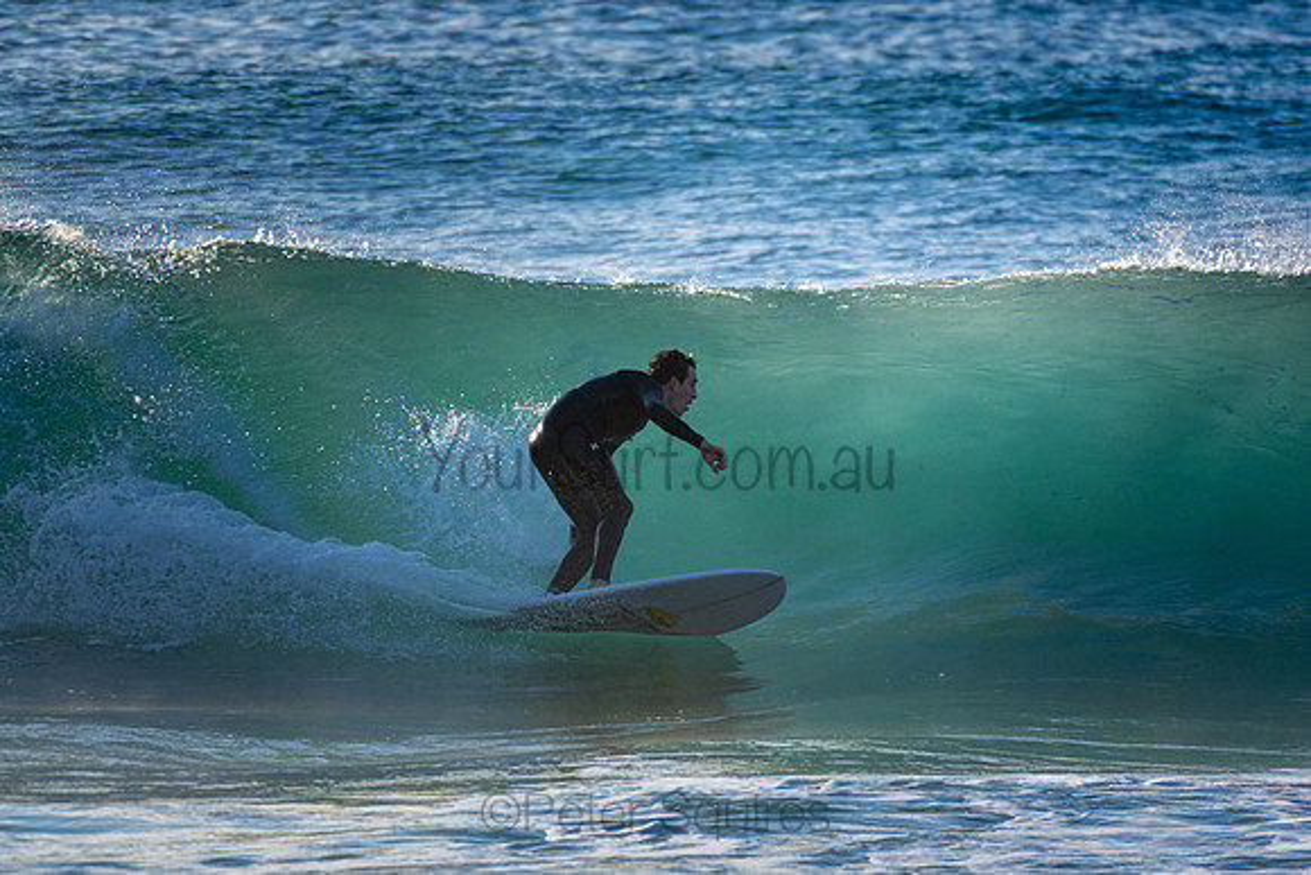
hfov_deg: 2.7
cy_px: 438
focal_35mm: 750
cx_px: 656
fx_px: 27318
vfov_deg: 1.8
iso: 280
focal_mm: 500
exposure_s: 1/1250
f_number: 5.6
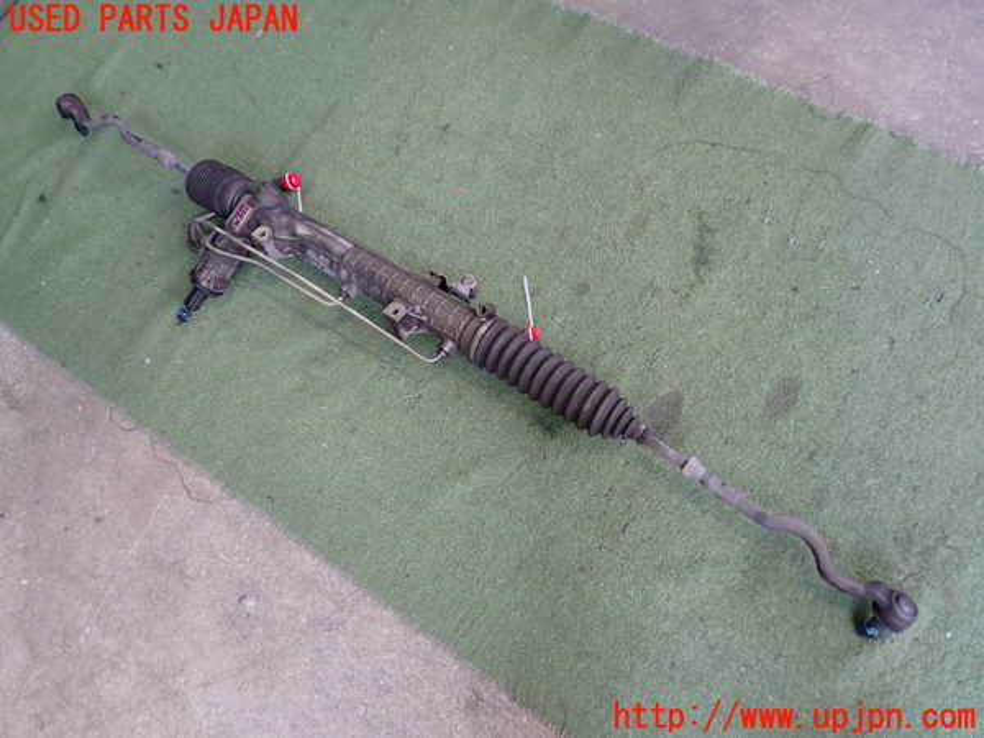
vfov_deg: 46.8
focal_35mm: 30
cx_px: 492
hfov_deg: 60.0
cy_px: 369
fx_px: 853
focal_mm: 5.4
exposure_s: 1/50
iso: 200
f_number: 2.3
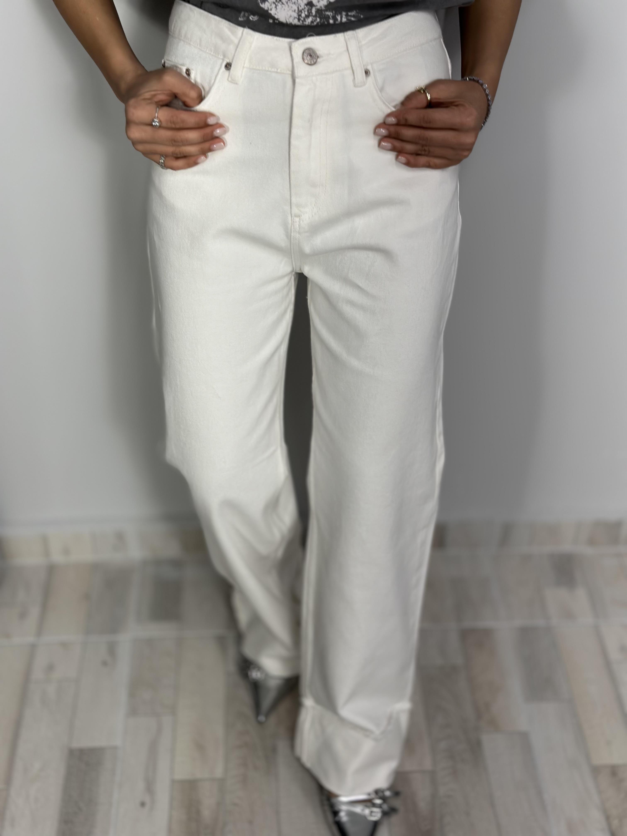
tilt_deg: -38.3
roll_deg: +0.0
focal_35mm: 48
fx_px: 1159
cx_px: 314
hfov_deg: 30.3
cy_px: 418
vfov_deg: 39.7
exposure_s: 1/157
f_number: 1.78
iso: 64
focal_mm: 6.86
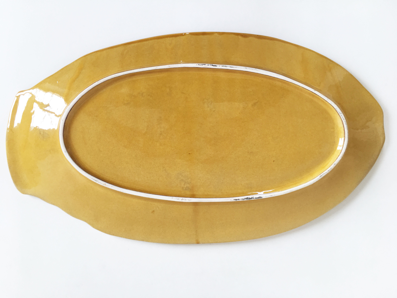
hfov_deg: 61.7
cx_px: 198
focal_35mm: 29
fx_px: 333
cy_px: 149
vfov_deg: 48.2
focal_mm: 4.15
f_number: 2.2
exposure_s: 1/50
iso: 32
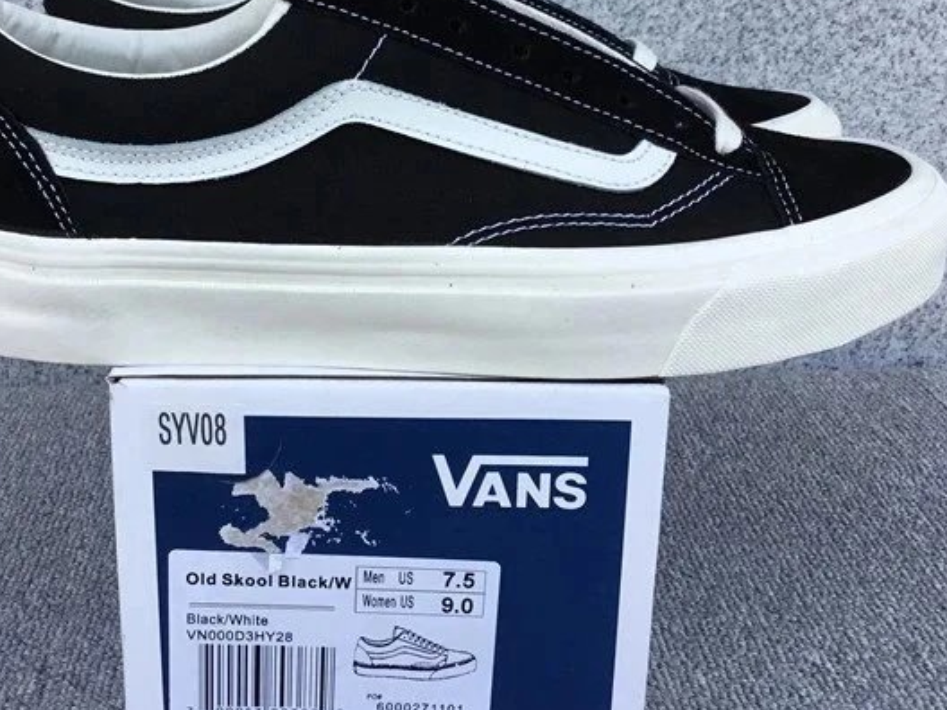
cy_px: 253
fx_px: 1286
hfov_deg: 40.2
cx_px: 373
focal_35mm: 47
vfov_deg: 30.7
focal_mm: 3.3
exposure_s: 1/222
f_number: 2.4
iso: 25
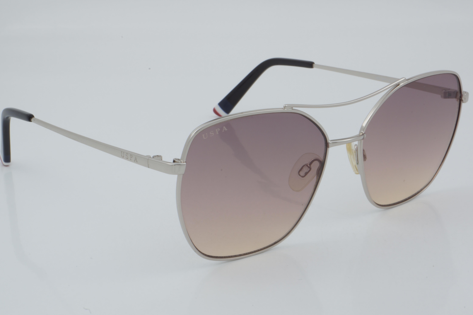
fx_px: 985
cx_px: 236
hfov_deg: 27.0
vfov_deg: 18.2
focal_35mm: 75
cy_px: 158
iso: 100
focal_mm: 50
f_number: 32
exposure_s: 1/3
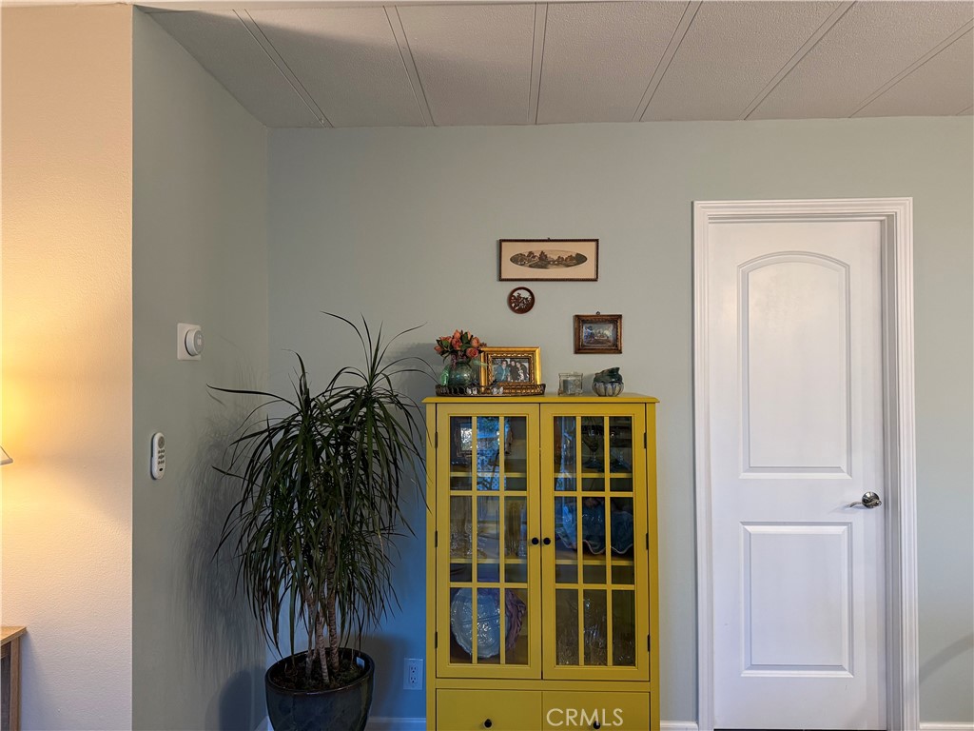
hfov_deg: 71.6
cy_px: 366
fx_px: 675
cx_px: 487
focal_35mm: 24
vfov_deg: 56.8
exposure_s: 1/60
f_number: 1.78
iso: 320
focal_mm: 6.76
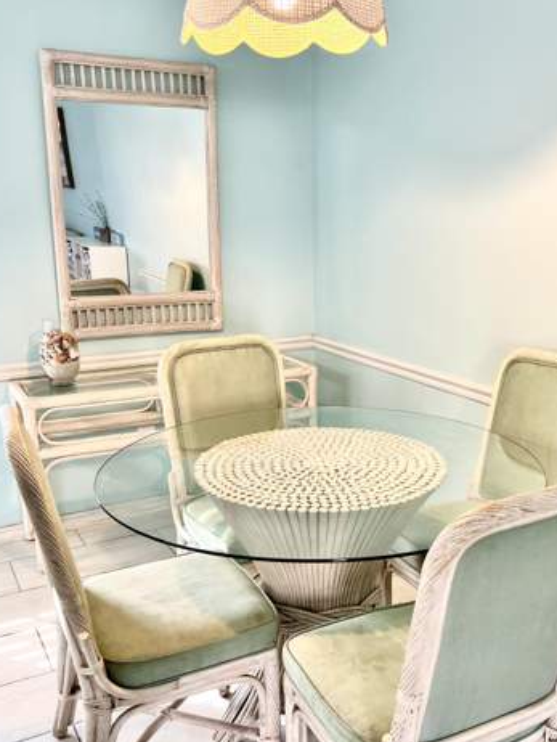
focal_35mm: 36
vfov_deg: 51.2
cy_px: 408
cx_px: 337
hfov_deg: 39.5
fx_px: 772
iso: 64
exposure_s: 1/60
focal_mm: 5.7
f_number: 1.5
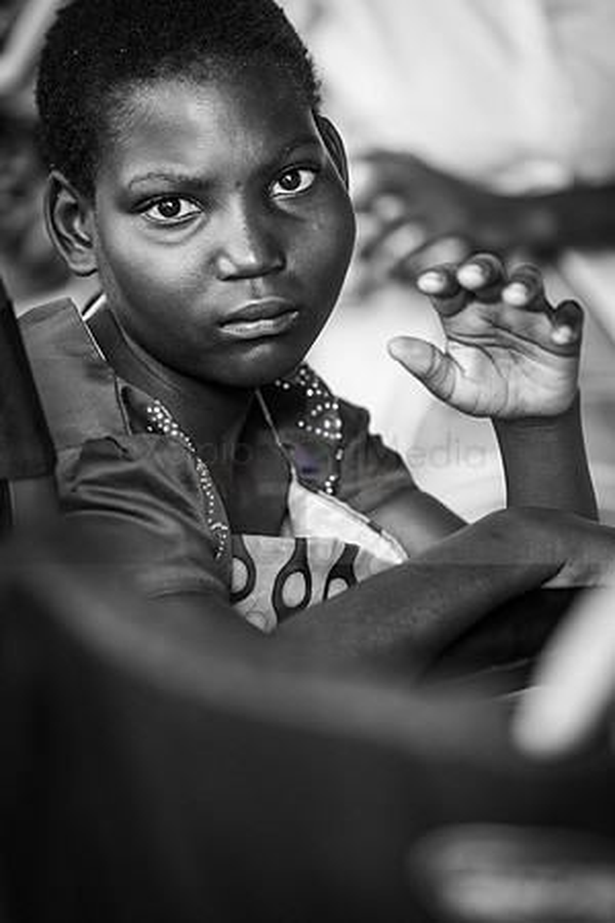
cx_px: 308
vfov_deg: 10.3
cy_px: 462
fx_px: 5125
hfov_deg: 6.9
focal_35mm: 200
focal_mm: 200
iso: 1000
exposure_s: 1/200
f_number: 4
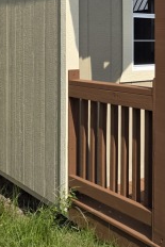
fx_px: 453
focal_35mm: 66
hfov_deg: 19.9
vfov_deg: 29.6
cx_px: 174
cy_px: 42
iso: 80
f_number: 1.7
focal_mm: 6.3
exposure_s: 1/5778
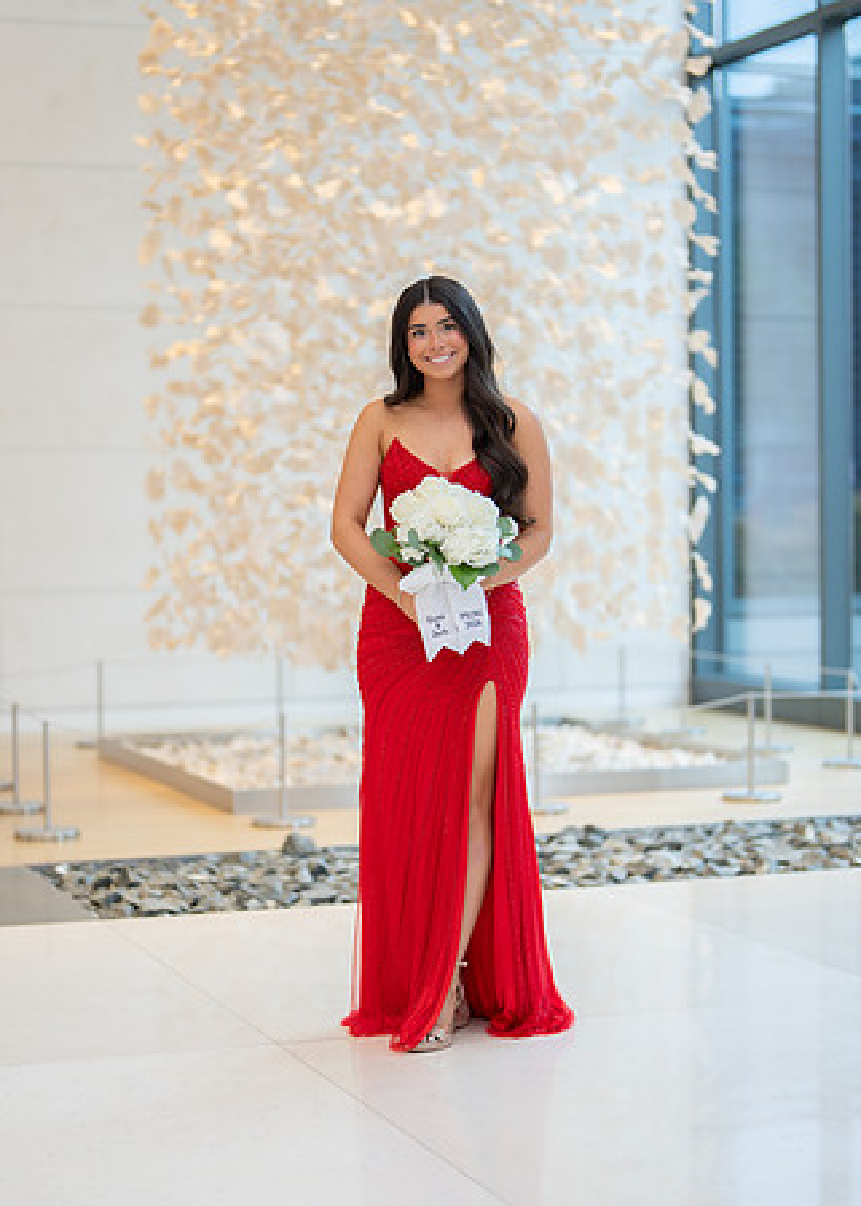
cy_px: 611
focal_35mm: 76
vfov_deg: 26.2
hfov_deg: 18.8
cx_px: 413
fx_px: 2597
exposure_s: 1/400
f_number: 1.2
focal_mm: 50
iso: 100
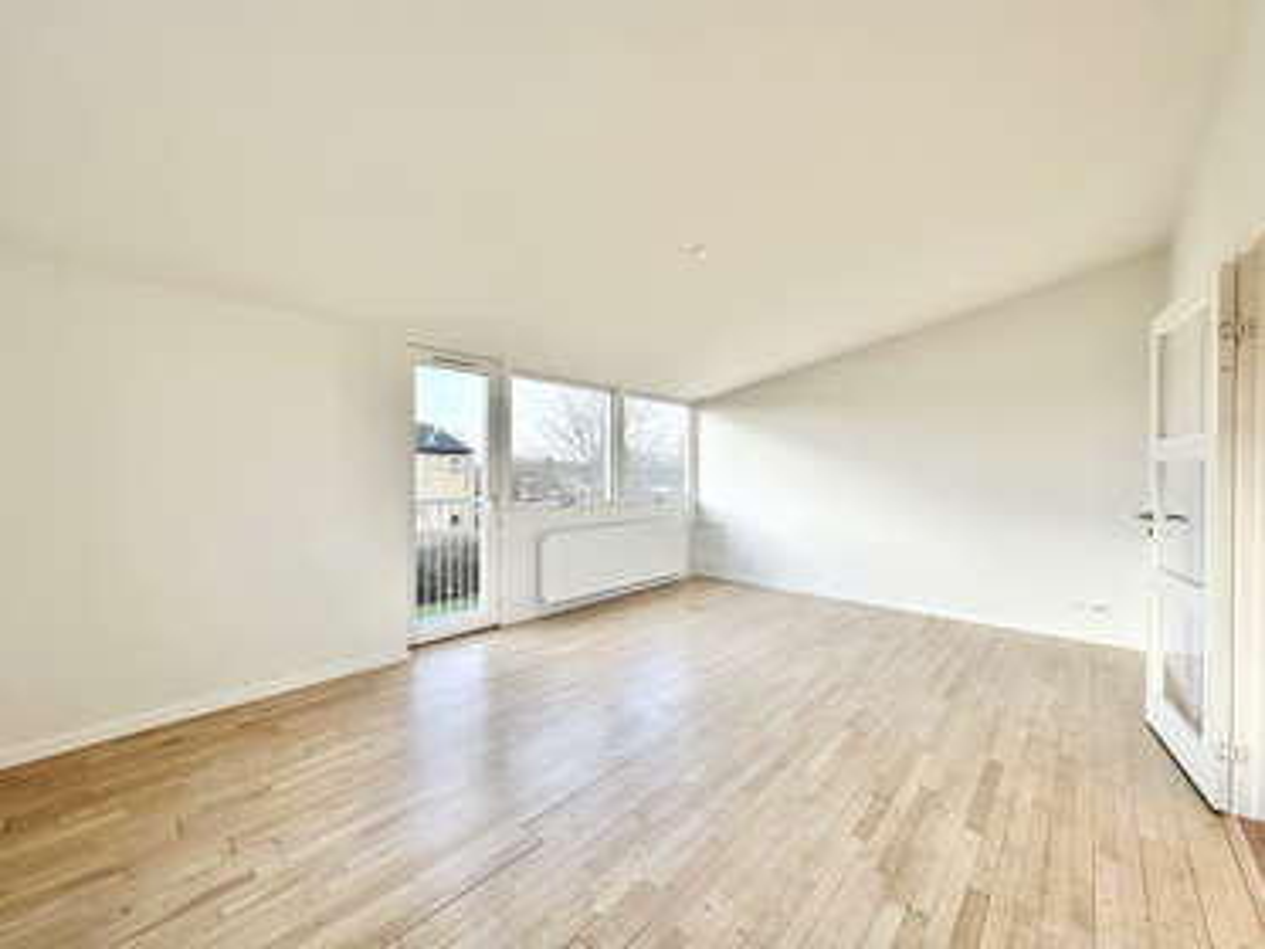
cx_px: 632
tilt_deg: -0.3
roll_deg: -0.3
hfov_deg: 102.0
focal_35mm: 14
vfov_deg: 85.7
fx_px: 512
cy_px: 474
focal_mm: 2.22
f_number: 2.2
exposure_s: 1/99
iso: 40
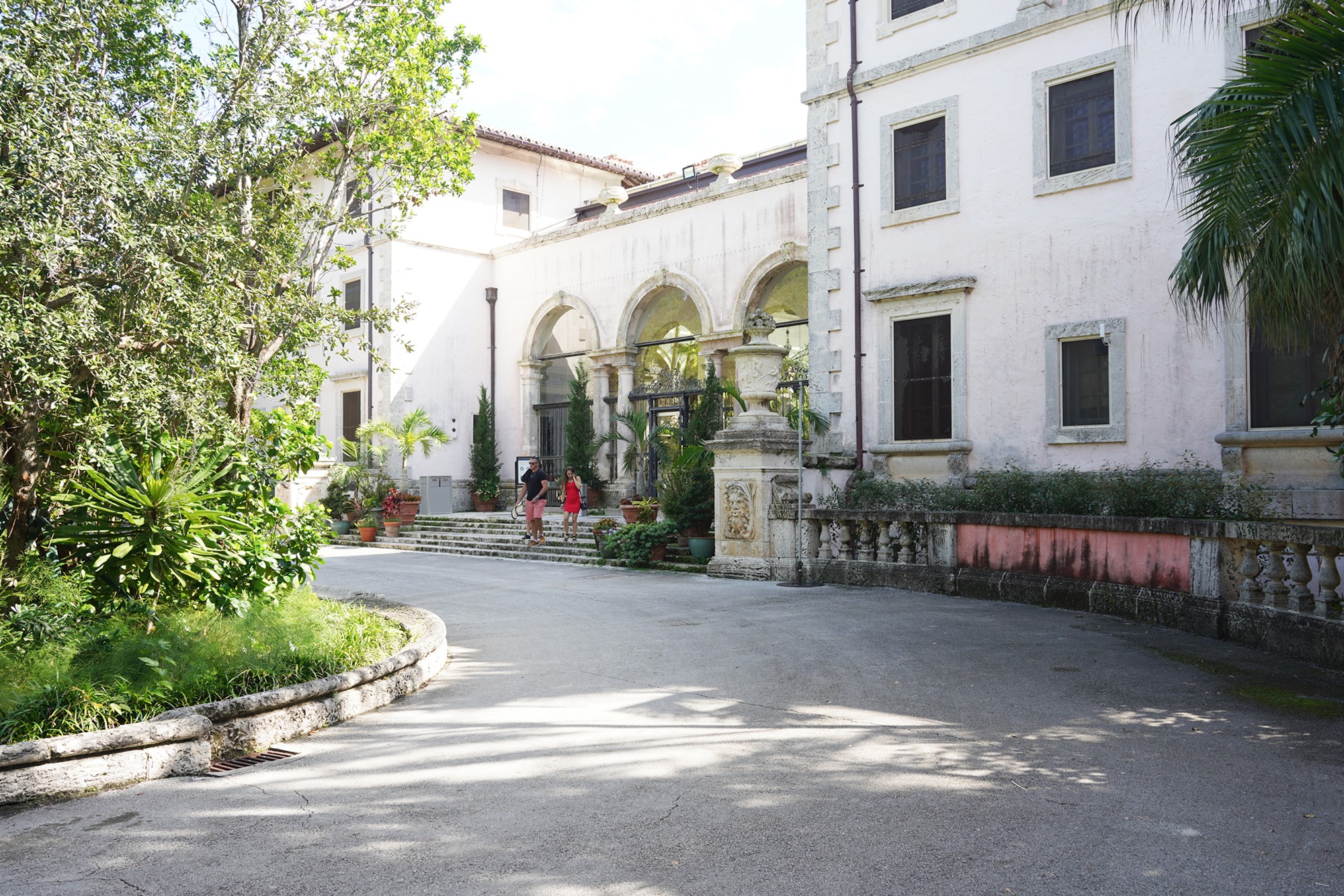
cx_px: 672
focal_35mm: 28
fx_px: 1045
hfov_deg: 65.5
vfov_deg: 46.4
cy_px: 448
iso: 125
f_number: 6.3
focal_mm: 28
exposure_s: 1/100
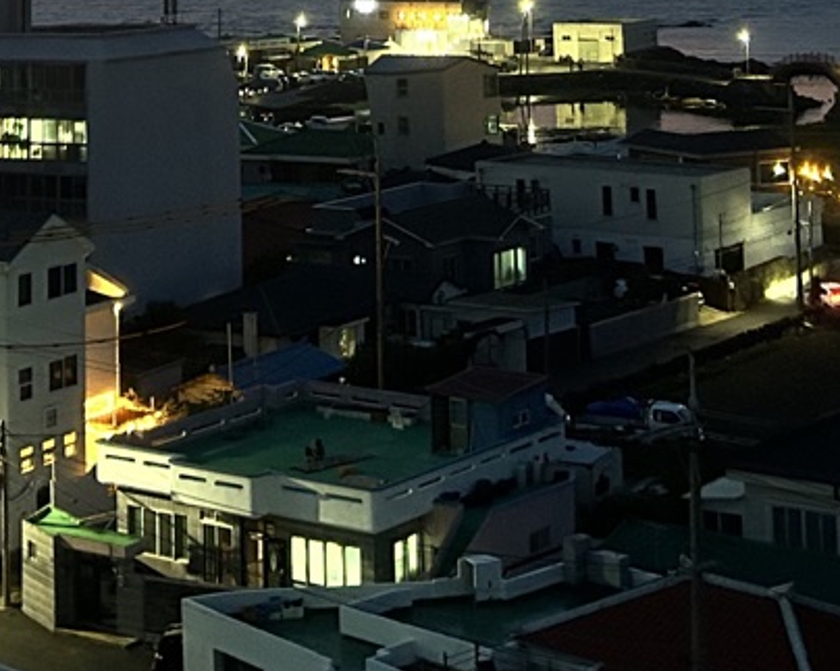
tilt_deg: +4.9
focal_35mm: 88
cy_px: -301
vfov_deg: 16.1
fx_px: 2187
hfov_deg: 21.7
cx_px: 318
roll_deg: +2.2
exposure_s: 1/39
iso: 640
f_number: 1.5
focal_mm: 5.7
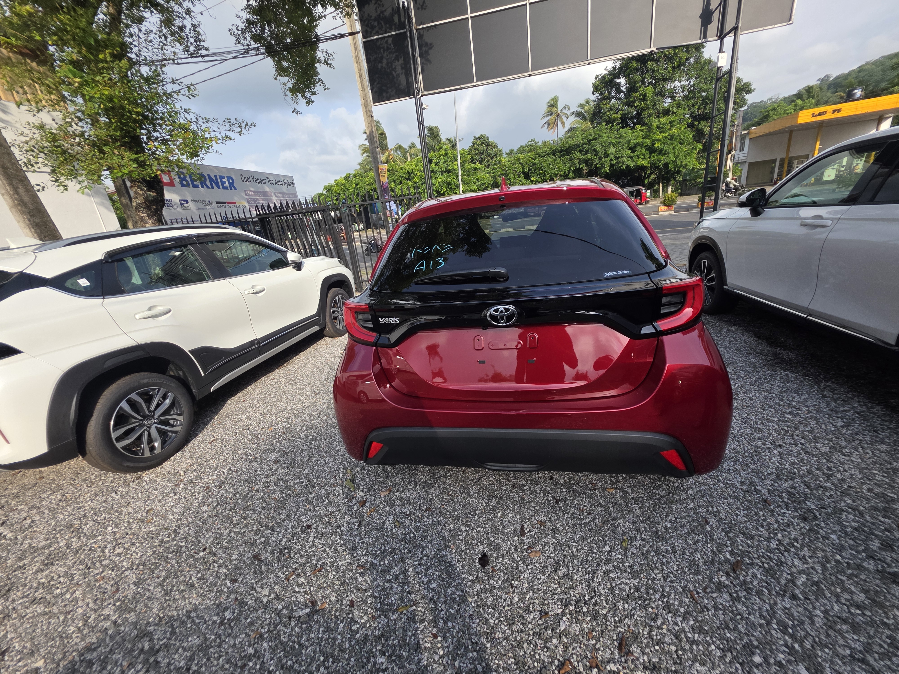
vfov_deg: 89.9
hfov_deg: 106.2
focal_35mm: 13
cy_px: 337
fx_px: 338
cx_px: 450
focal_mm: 2.2
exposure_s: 1/2000
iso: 80
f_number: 1.9
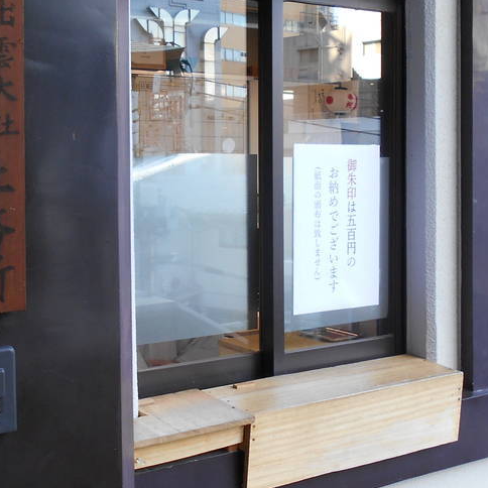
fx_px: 909
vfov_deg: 30.0
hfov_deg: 30.0
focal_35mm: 57
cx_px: 211
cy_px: 193
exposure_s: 1/30
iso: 100
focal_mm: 4.6
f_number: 3.2
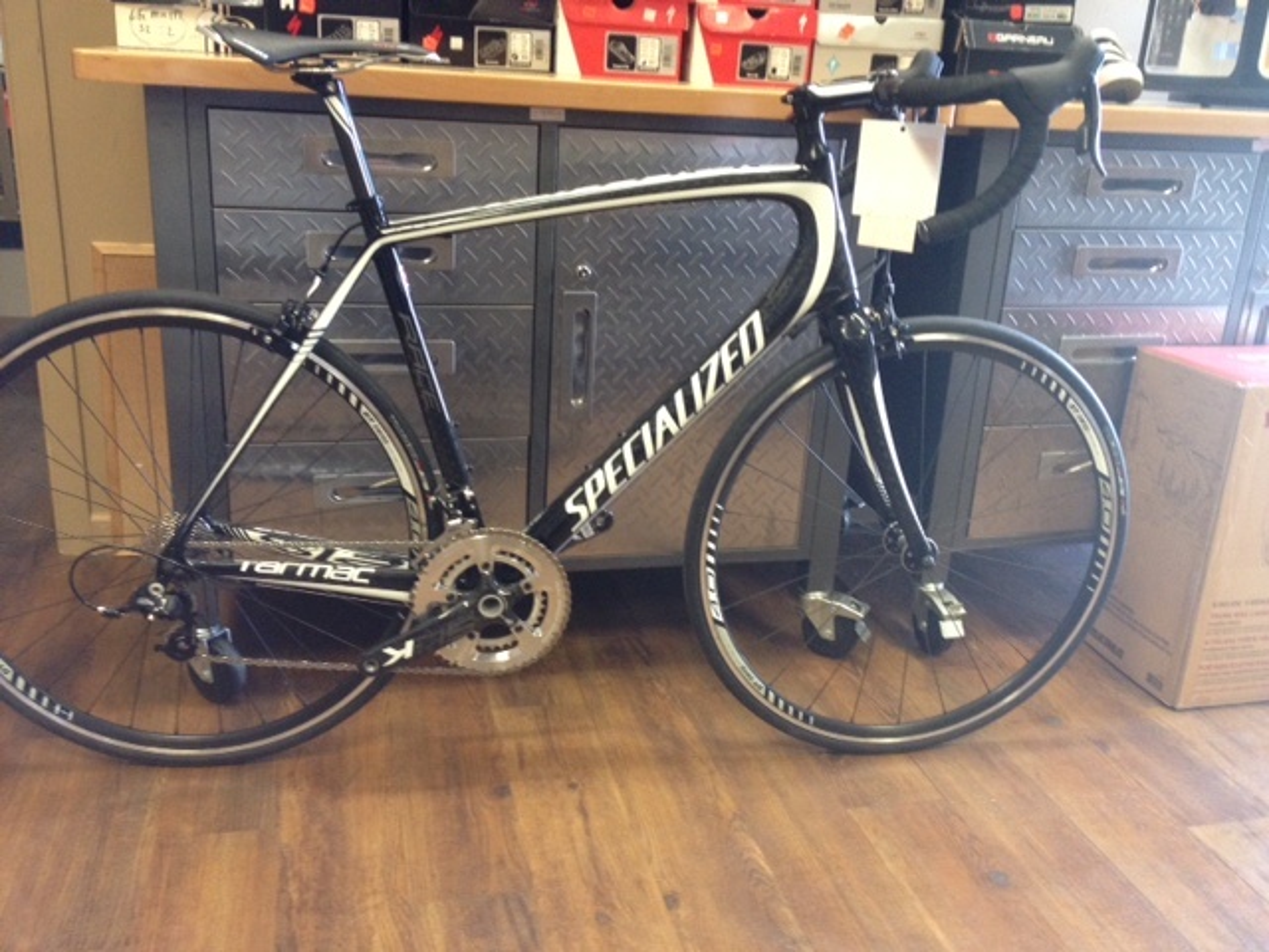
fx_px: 1283
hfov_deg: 52.6
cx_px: 634
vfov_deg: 40.7
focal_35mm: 35
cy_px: 476
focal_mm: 4.28
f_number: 2.4
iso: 200
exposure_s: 1/20
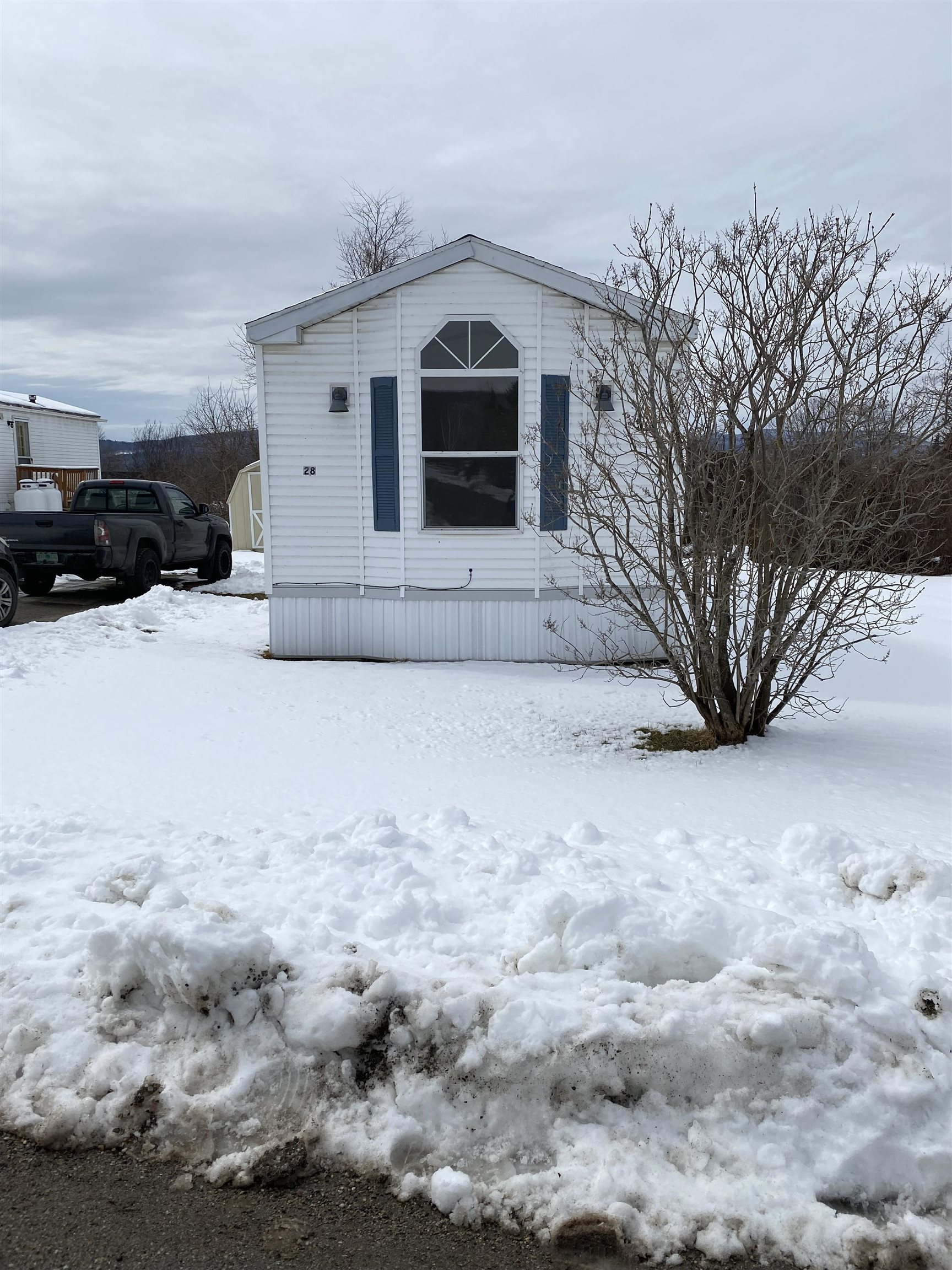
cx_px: 476
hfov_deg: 53.1
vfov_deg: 67.3
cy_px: 635
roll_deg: +1.5
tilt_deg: -6.3
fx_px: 953
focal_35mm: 26
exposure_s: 1/9615
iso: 32
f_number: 1.8
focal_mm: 4.25
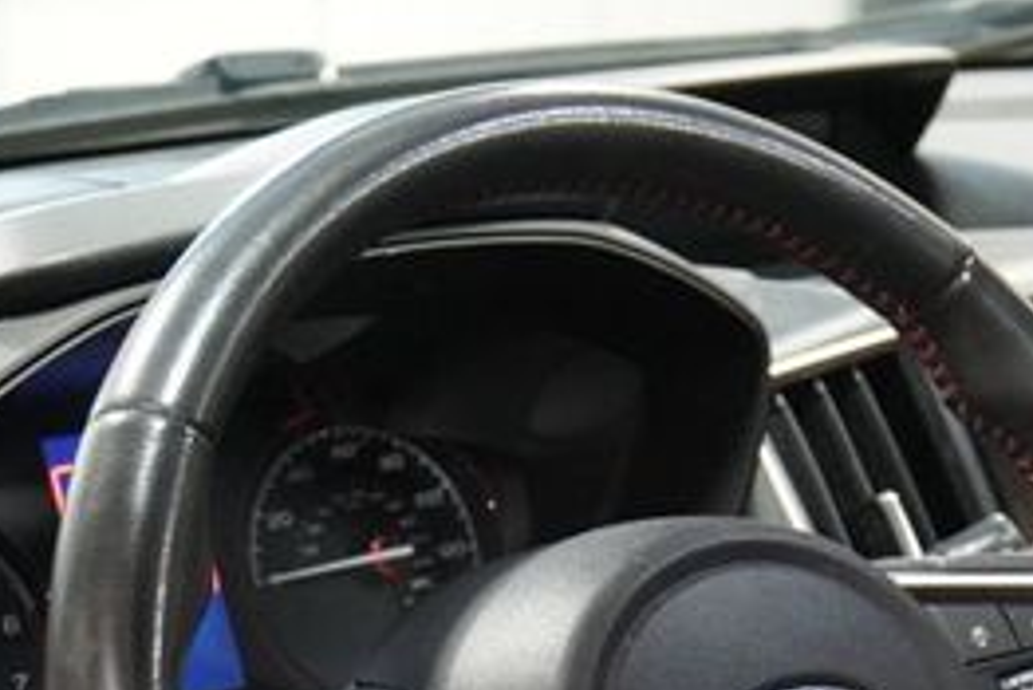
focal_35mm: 106
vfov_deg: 12.7
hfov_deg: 19.1
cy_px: 729
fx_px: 3050
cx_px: 729
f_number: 4.5
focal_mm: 29
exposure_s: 1/40
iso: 6400
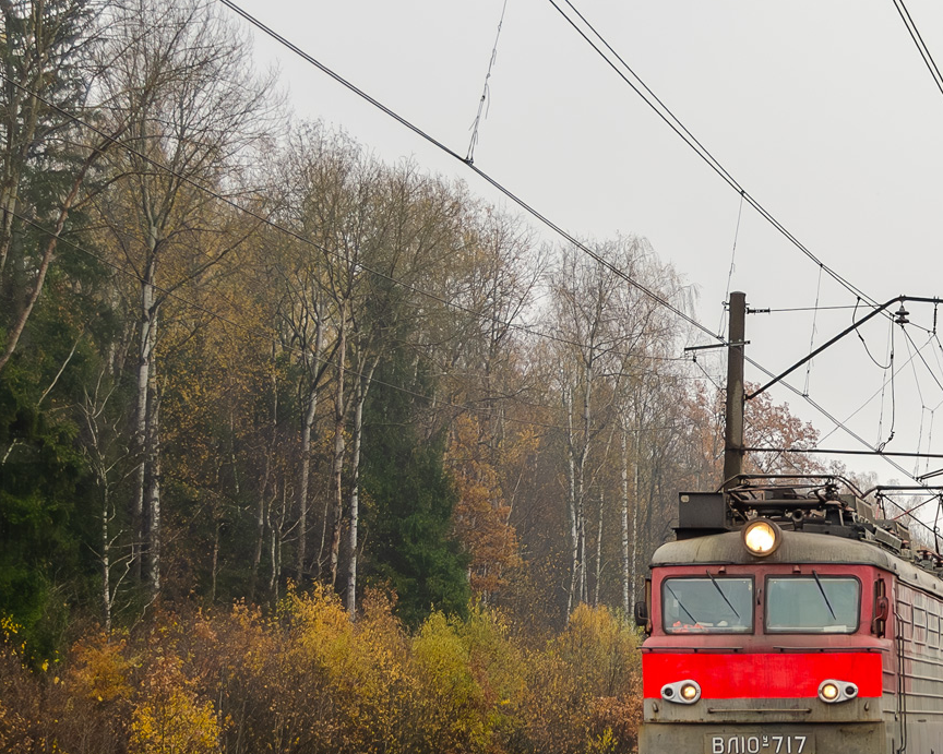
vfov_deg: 14.0
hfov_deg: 17.3
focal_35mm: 110
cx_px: 762
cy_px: 456
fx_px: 3064
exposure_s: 1/500
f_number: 6.3
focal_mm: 45
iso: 125
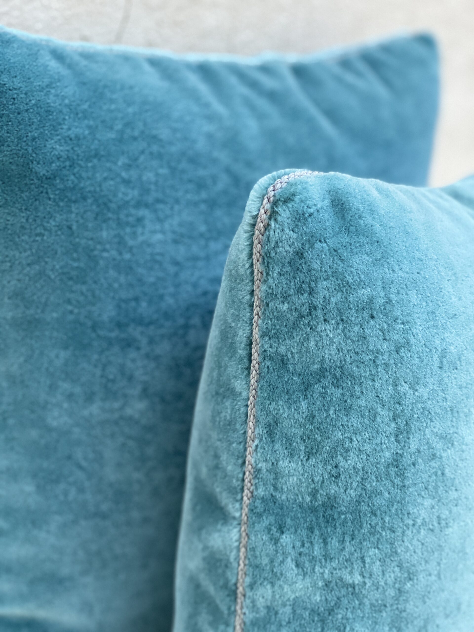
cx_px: 237
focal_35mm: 52
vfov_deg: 36.8
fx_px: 949
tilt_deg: -28.1
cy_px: 316
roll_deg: -18.5
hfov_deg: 28.0
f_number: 2
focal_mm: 6
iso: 250
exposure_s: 1/92
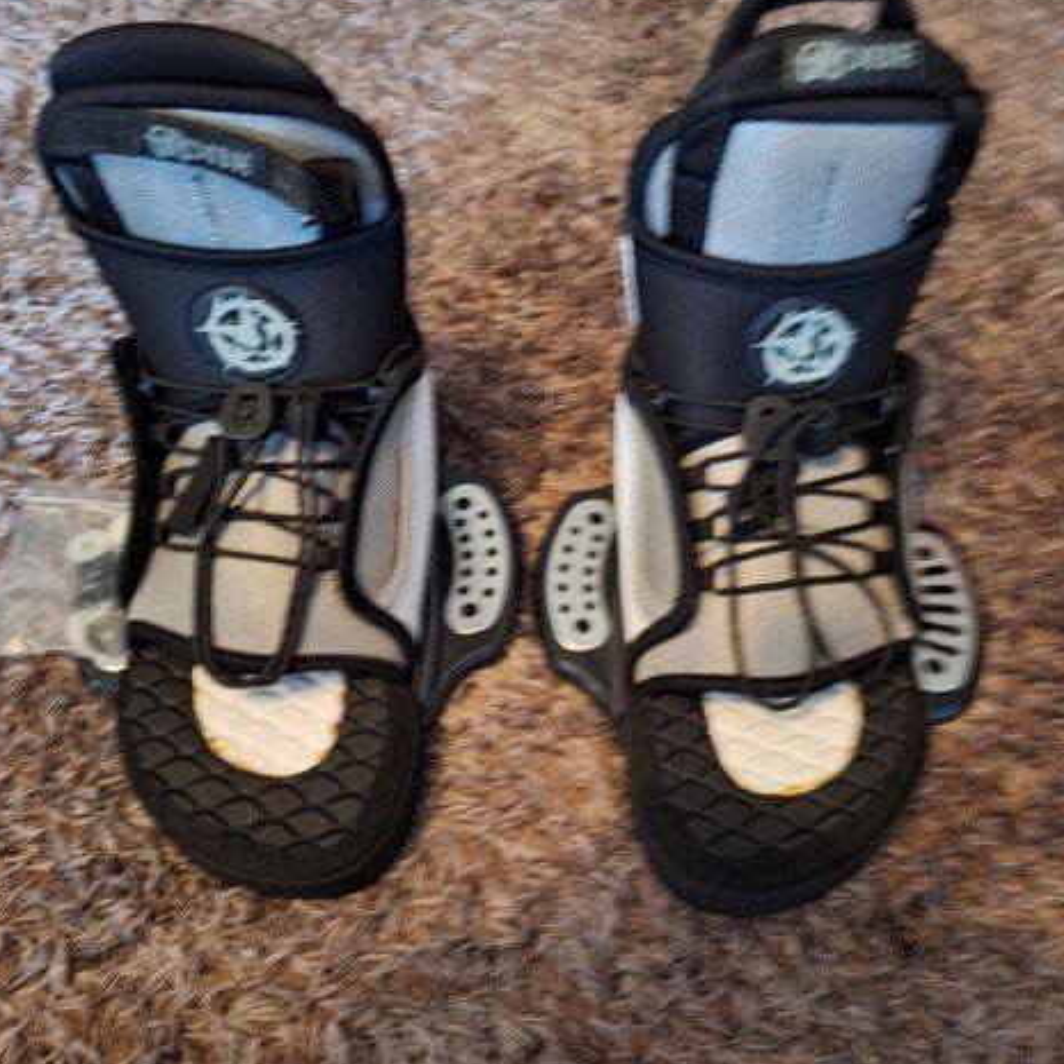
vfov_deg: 57.2
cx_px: 522
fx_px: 974
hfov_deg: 57.3
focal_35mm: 28
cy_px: 588
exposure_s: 1/20
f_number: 1.8
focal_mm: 5.54
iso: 500
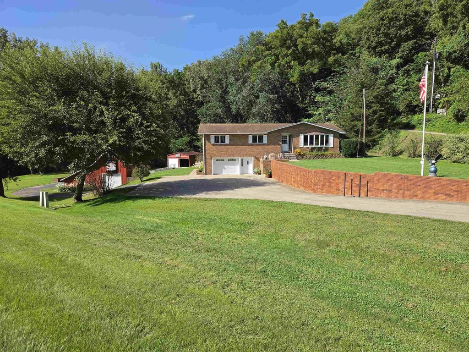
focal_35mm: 23
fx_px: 312
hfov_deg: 73.9
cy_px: 176
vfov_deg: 58.9
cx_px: 234
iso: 80
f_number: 1.8
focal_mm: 5.4
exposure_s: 1/3168
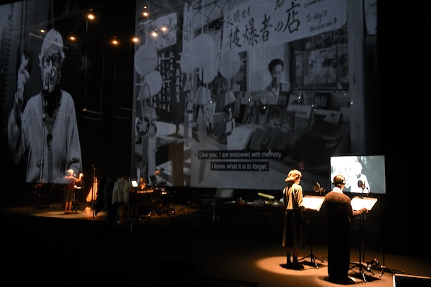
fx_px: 407
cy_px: 144
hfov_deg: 55.8
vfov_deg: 38.9
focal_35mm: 34
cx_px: 216
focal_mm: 34
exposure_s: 1/25
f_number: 4
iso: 3200
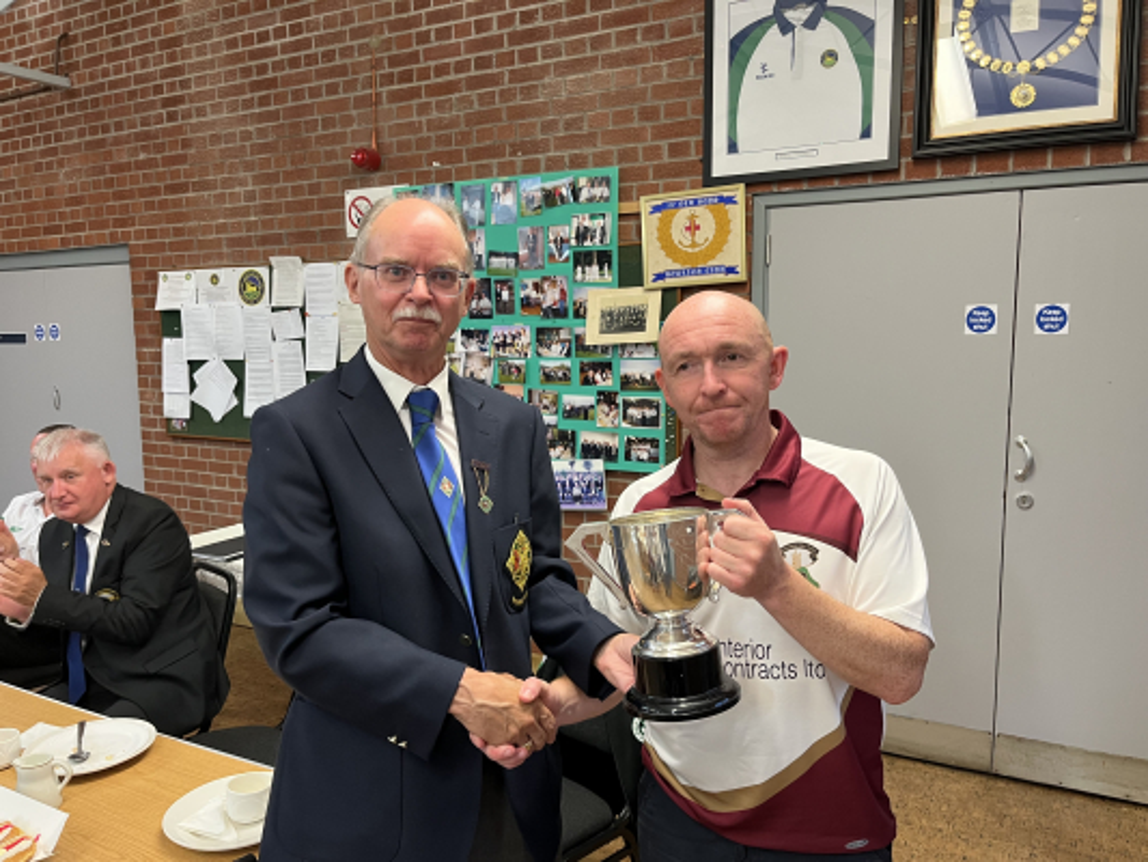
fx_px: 862
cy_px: 431
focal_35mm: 26
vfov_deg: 53.1
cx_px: 574
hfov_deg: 67.3
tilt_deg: -5.9
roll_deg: -0.2
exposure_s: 1/50
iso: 160
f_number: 1.6
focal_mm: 5.1
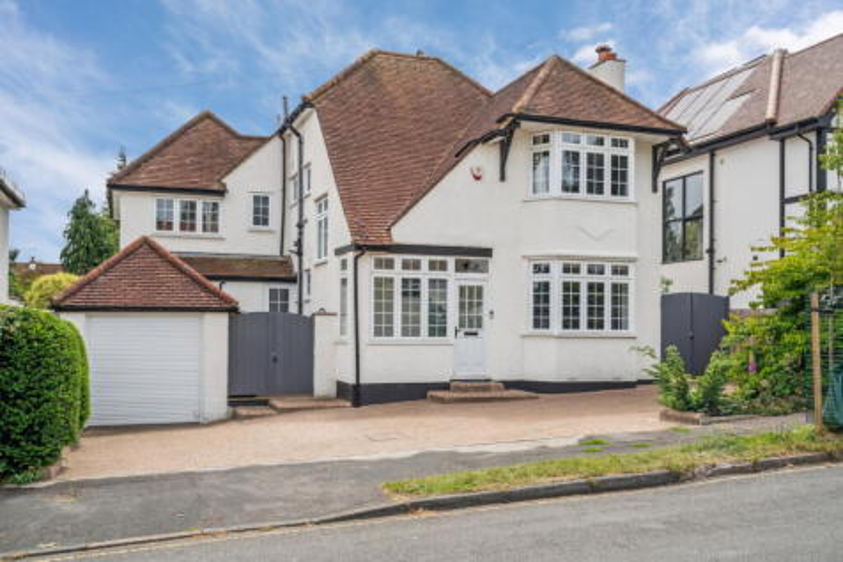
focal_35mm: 35
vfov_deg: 37.8
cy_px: 281
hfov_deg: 54.5
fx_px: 819
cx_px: 422
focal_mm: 35
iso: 640
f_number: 5.6
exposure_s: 1/1250
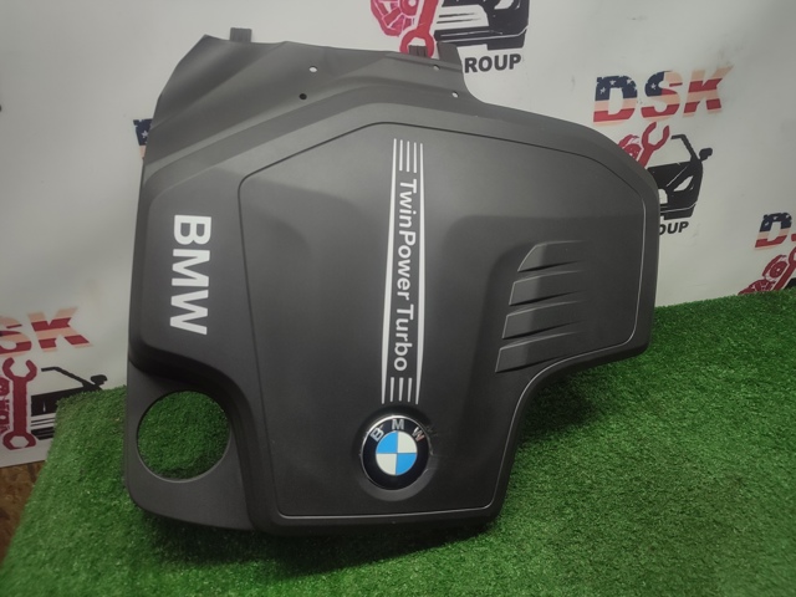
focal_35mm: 24
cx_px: 398
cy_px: 298
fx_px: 552
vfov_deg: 56.8
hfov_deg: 71.6
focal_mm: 5.89
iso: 55
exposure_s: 1/33
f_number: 1.89
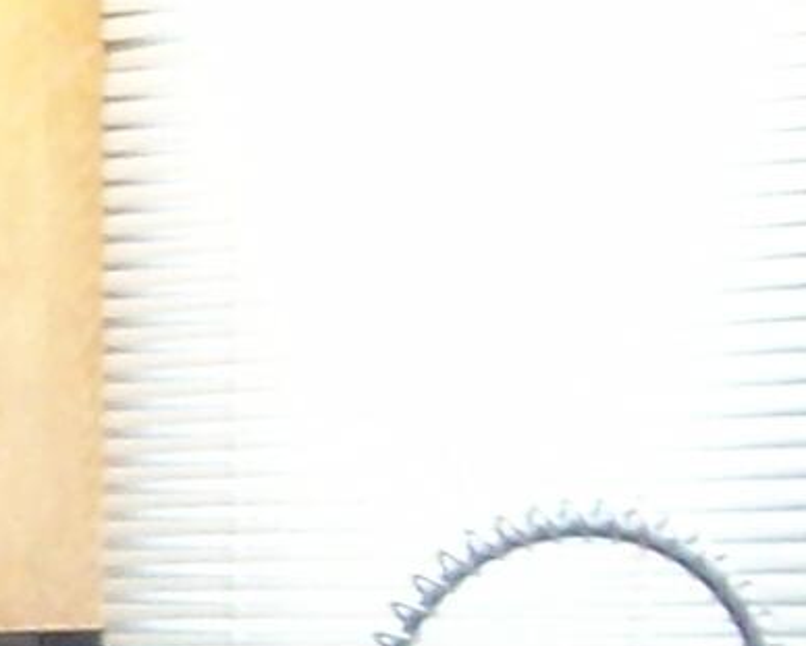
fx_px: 6302
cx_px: -881
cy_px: 721
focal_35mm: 264
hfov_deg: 7.0
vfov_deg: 5.8
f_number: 2.8
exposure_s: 1/40
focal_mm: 5.8
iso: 200
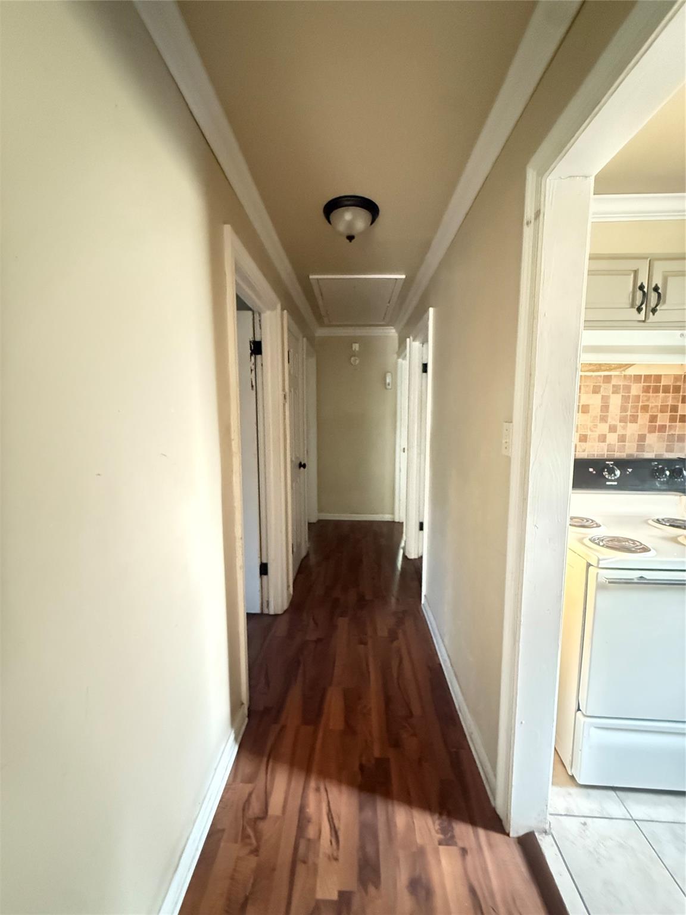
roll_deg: -0.5
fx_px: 370
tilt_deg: -6.5
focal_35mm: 14
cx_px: 343
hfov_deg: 85.7
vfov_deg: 102.1
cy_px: 458
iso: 2500
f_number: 2.2
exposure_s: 1/22
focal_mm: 2.22
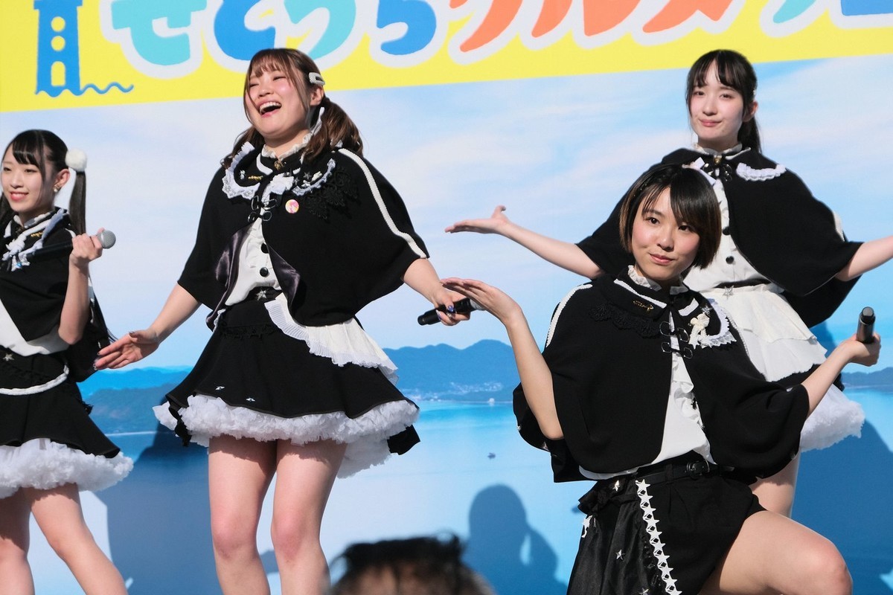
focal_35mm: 125
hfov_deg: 16.4
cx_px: 446
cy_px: 298
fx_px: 3100
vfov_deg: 11.0
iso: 640
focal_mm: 83.3
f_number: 5.6
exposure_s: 1/3500
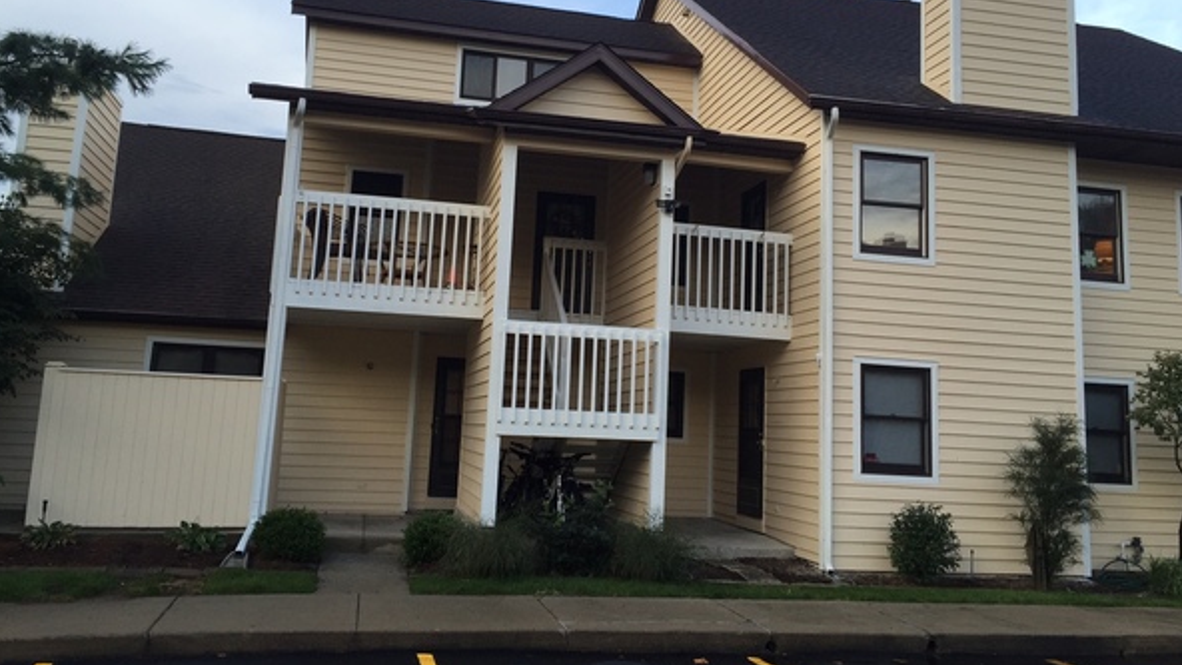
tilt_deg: +9.4
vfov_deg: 36.6
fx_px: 1003
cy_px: 278
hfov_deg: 61.0
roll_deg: -4.8
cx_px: 589
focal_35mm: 32
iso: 32
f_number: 2.2
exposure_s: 1/152
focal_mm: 4.15
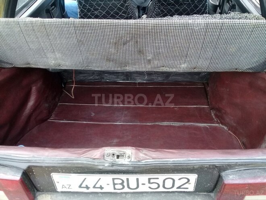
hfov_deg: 58.4
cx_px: 133
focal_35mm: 31
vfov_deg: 45.4
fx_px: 238
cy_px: 100
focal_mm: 3.3
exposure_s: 1/50
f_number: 2.2
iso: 64
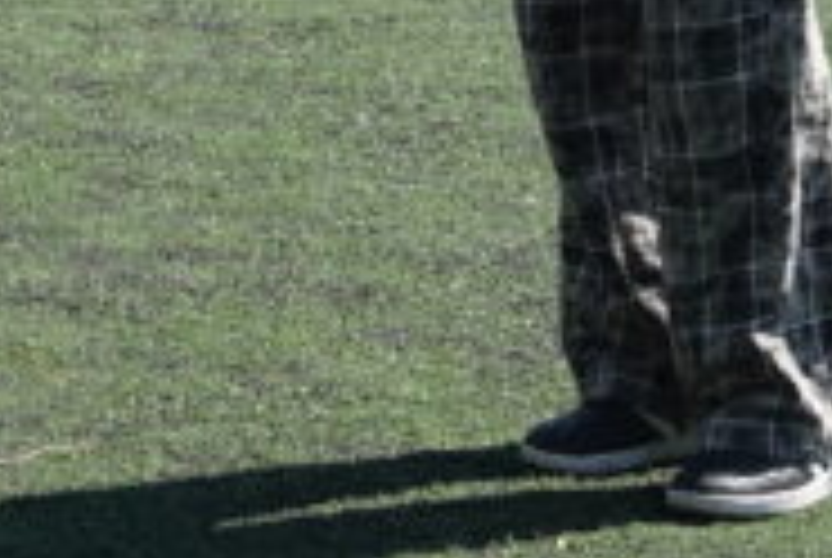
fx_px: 8403
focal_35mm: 363
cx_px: 22
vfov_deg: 3.7
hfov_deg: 5.7
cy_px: -860
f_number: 5.6
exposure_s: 1/250
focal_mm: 21.79
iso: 125
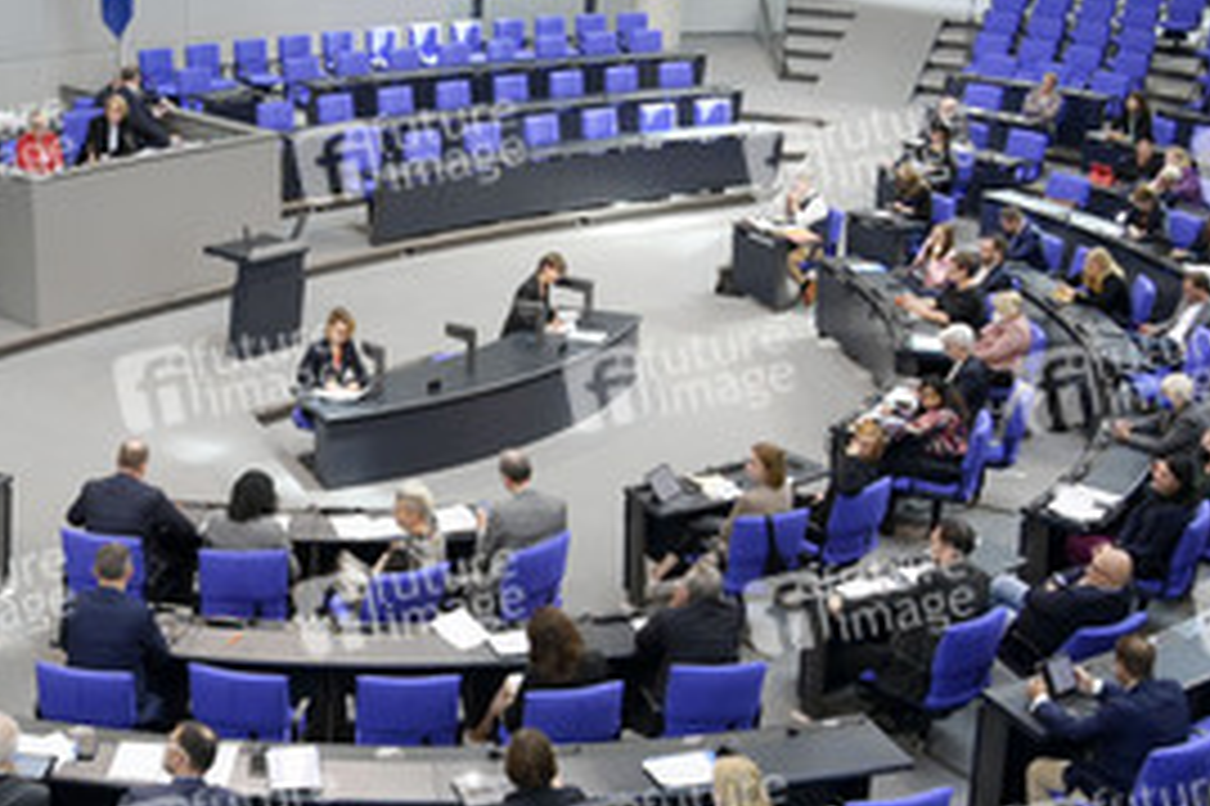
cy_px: 491
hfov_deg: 40.6
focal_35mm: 47
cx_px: 290
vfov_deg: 28.5
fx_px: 1579
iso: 8000
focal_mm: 28
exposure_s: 1/400
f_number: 5.6
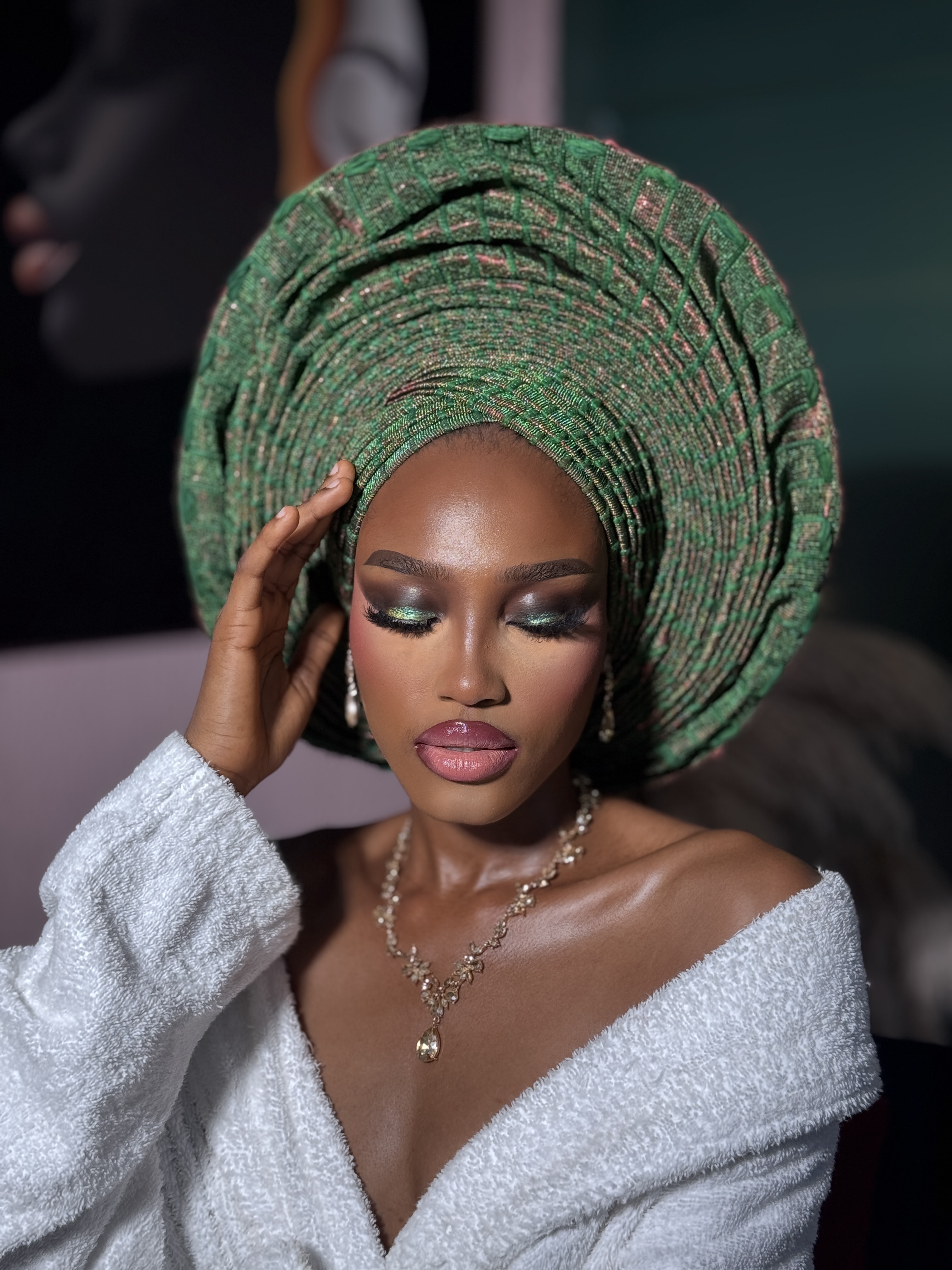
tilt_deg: -7.2
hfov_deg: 30.3
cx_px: 476
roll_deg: +1.2
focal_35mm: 48
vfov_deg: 39.7
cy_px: 635
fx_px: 1760
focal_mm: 6.76
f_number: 1.78
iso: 64
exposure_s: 1/252
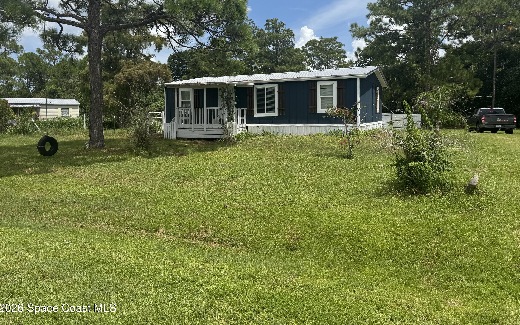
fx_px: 368
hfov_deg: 70.4
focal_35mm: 26
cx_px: 255
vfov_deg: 47.3
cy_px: 127
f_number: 1.78
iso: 80
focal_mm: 6.76
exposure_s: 1/4950
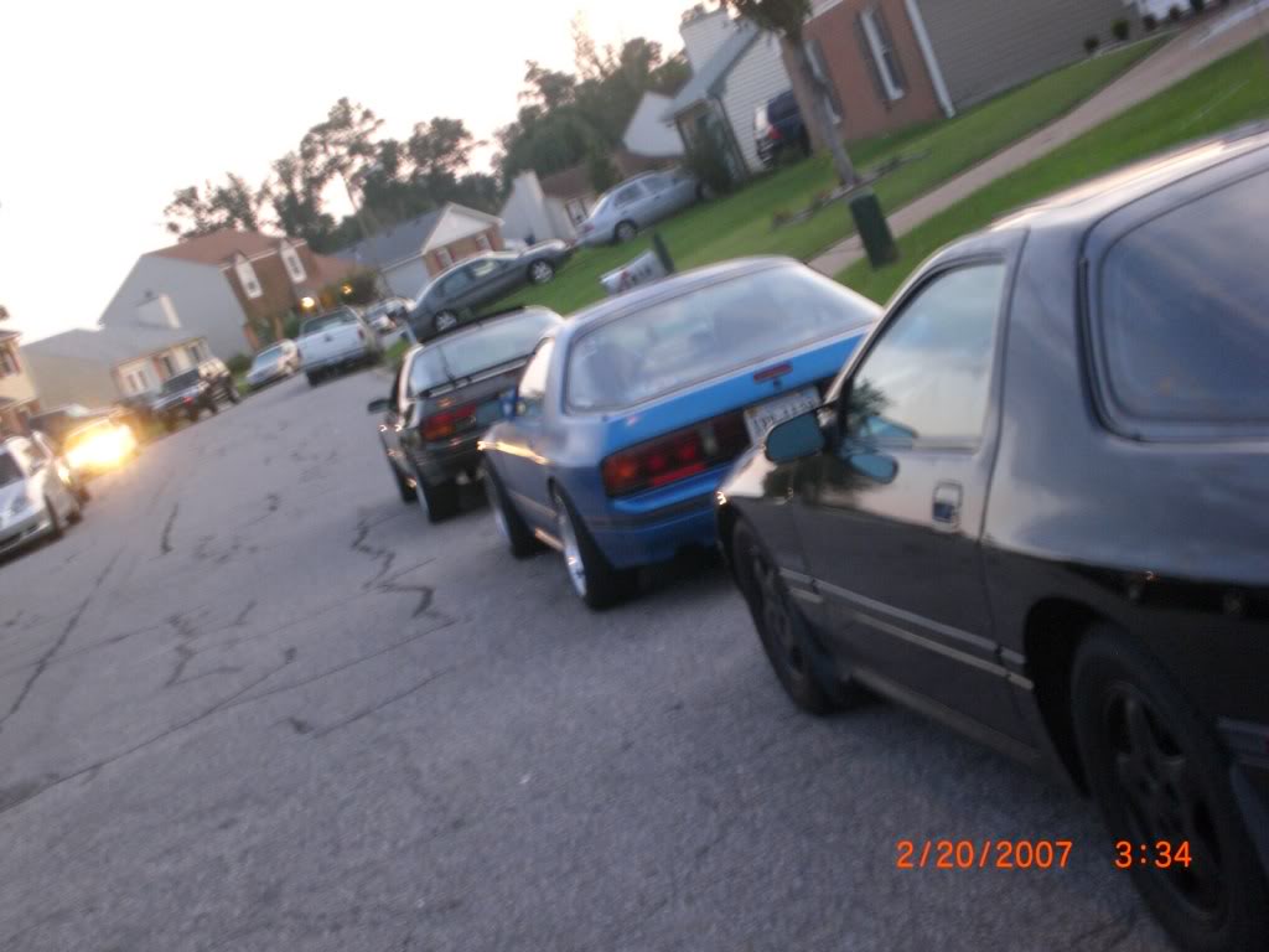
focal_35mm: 51
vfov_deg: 28.6
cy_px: 476
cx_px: 634
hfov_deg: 37.5
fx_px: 1870
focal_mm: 8.44
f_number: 3.6
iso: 200
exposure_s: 1/6
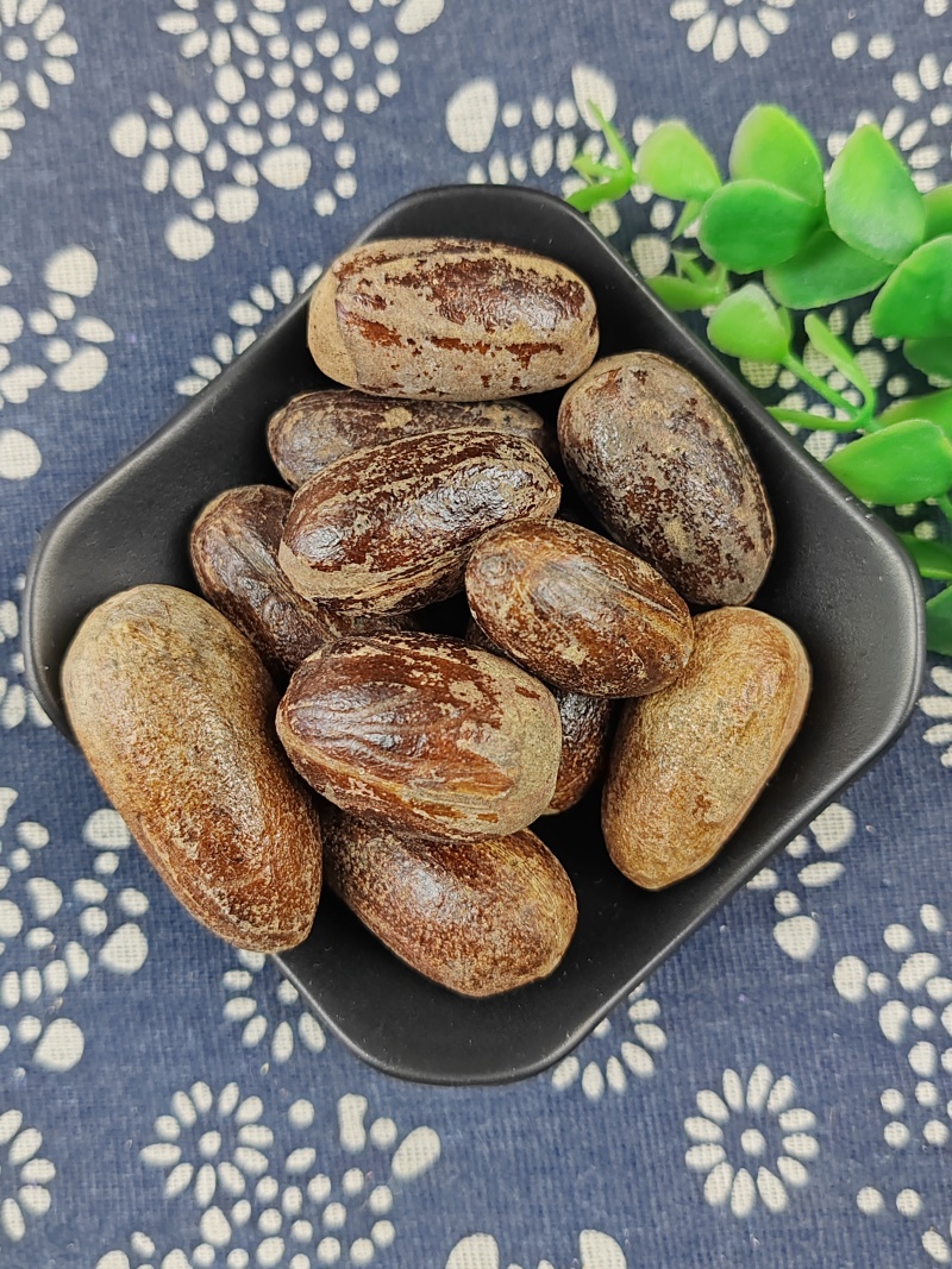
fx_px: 1210
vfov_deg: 55.4
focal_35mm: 33
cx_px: 476
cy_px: 634
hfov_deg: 42.9
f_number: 1.8
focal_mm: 6.14
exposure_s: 1/100
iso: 800
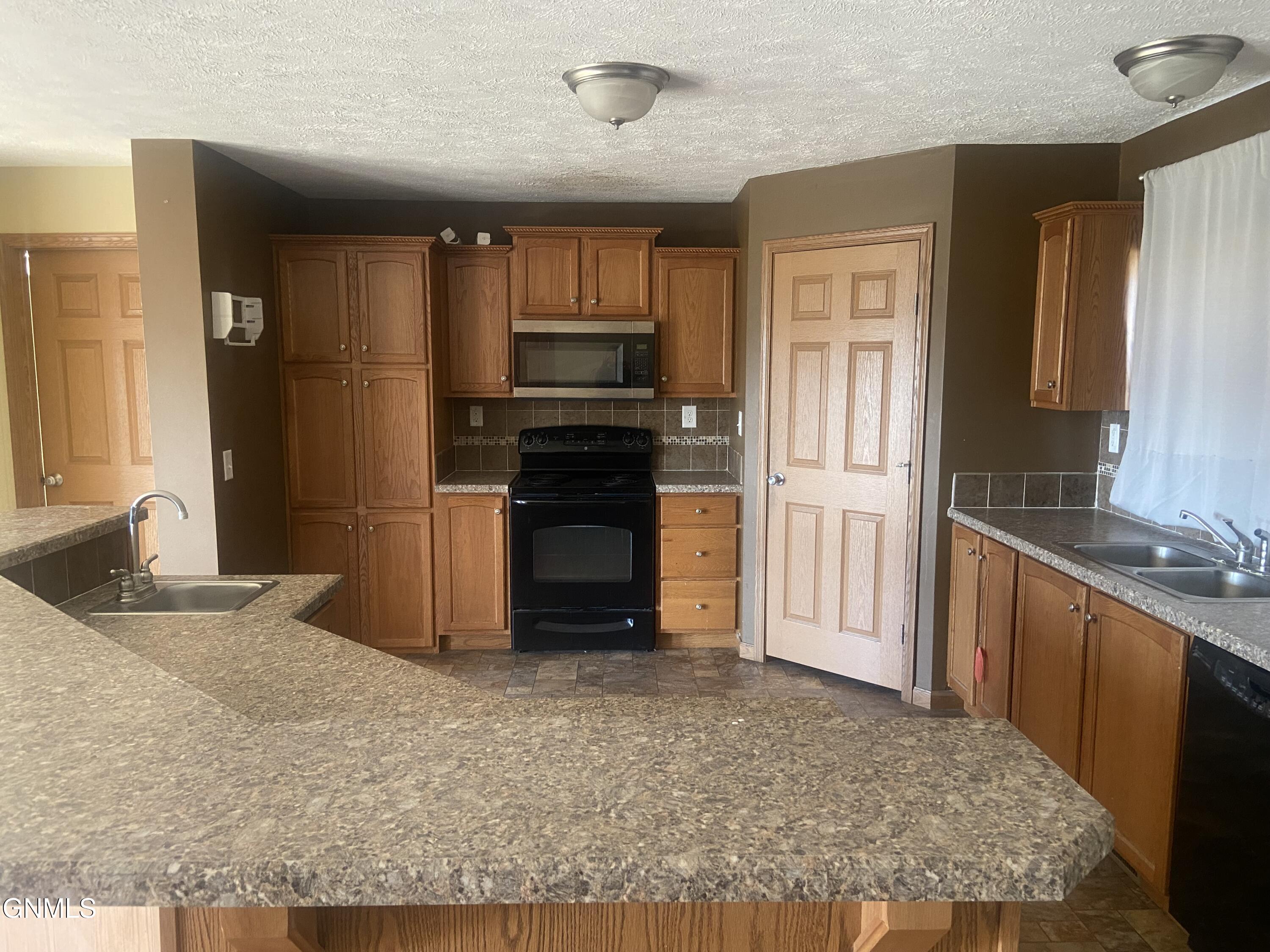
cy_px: 476
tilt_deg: -7.8
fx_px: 954
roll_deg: -0.3
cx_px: 635
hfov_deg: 67.3
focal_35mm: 26
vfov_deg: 53.1
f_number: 1.8
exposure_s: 1/60
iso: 250
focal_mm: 4.25
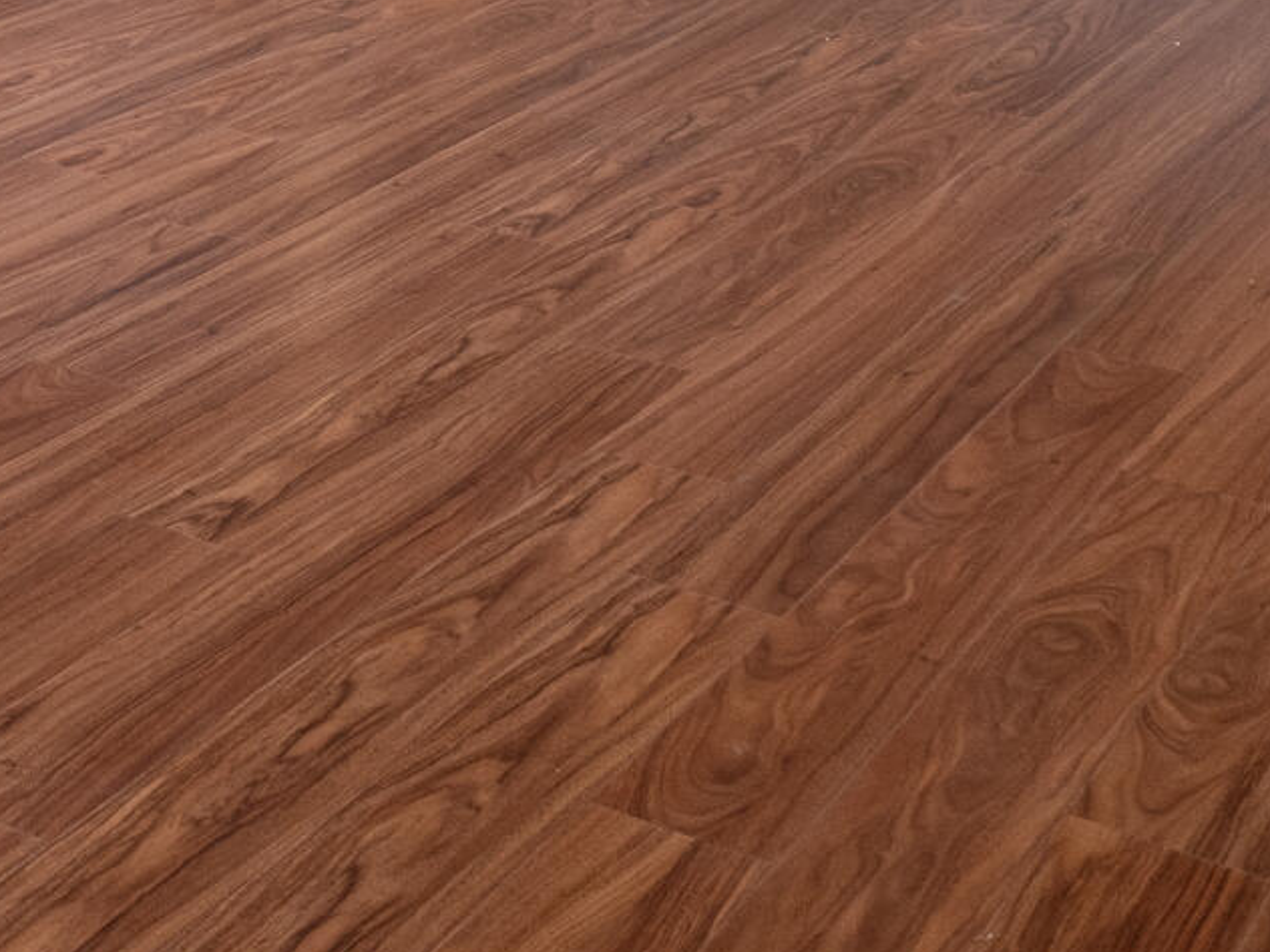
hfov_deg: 23.2
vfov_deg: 17.0
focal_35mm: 75
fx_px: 2762
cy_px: -611
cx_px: -340
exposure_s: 1/4
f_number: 8
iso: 250
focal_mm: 11
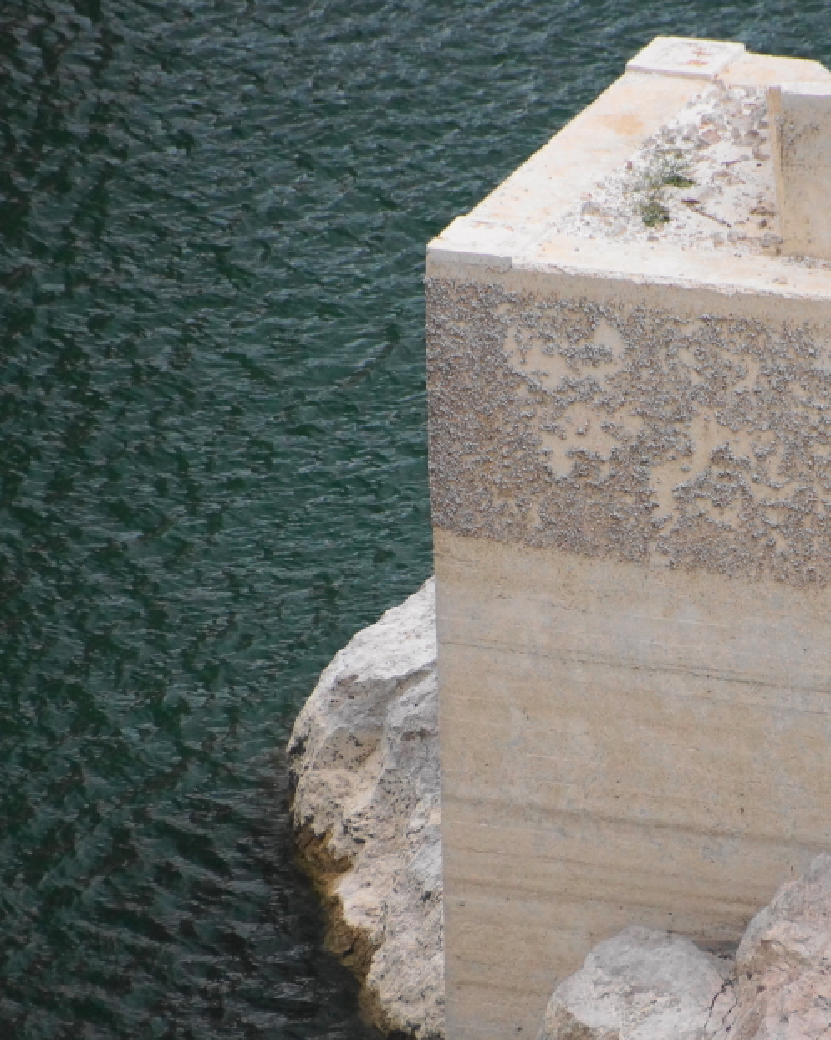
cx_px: 744
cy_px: 589
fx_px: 19505
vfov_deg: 3.1
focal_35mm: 634
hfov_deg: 2.4
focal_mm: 250
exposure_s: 1/400
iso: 800
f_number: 6.3
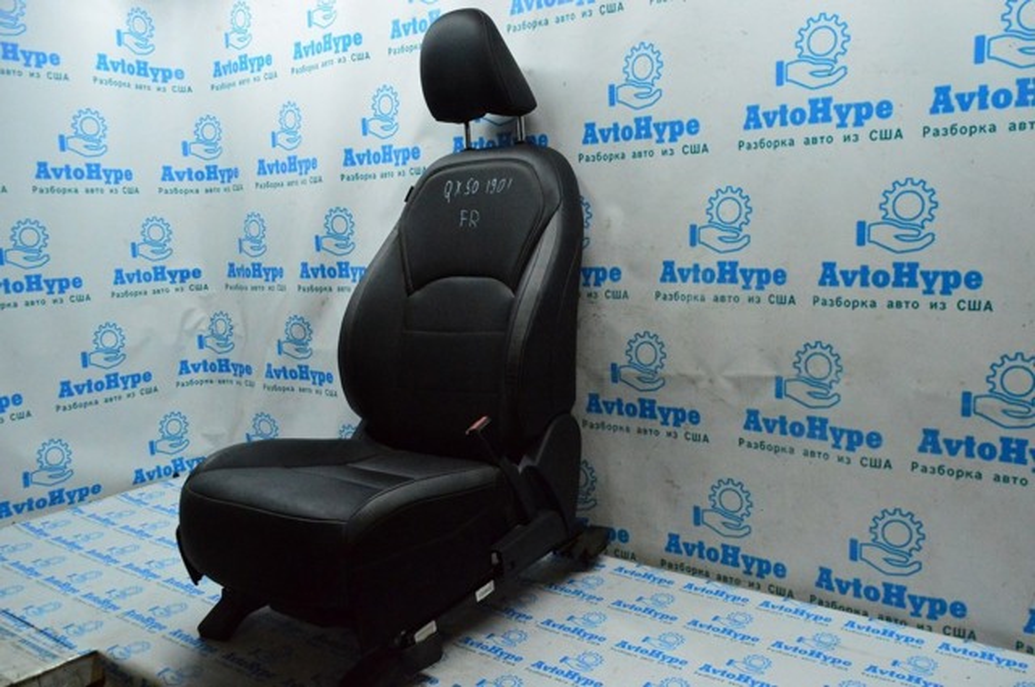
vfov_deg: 43.5
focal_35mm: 30
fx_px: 861
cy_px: 344
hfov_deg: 62.0
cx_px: 518
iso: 6400
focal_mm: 20
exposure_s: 1/640
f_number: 6.3
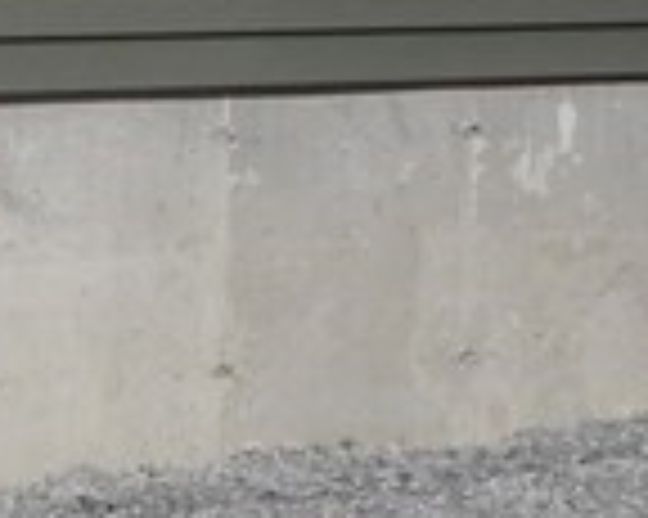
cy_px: 153
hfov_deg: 7.2
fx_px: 4925
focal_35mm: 257
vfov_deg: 6.0
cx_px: -783
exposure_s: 1/356
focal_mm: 6.6
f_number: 7.1
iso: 64
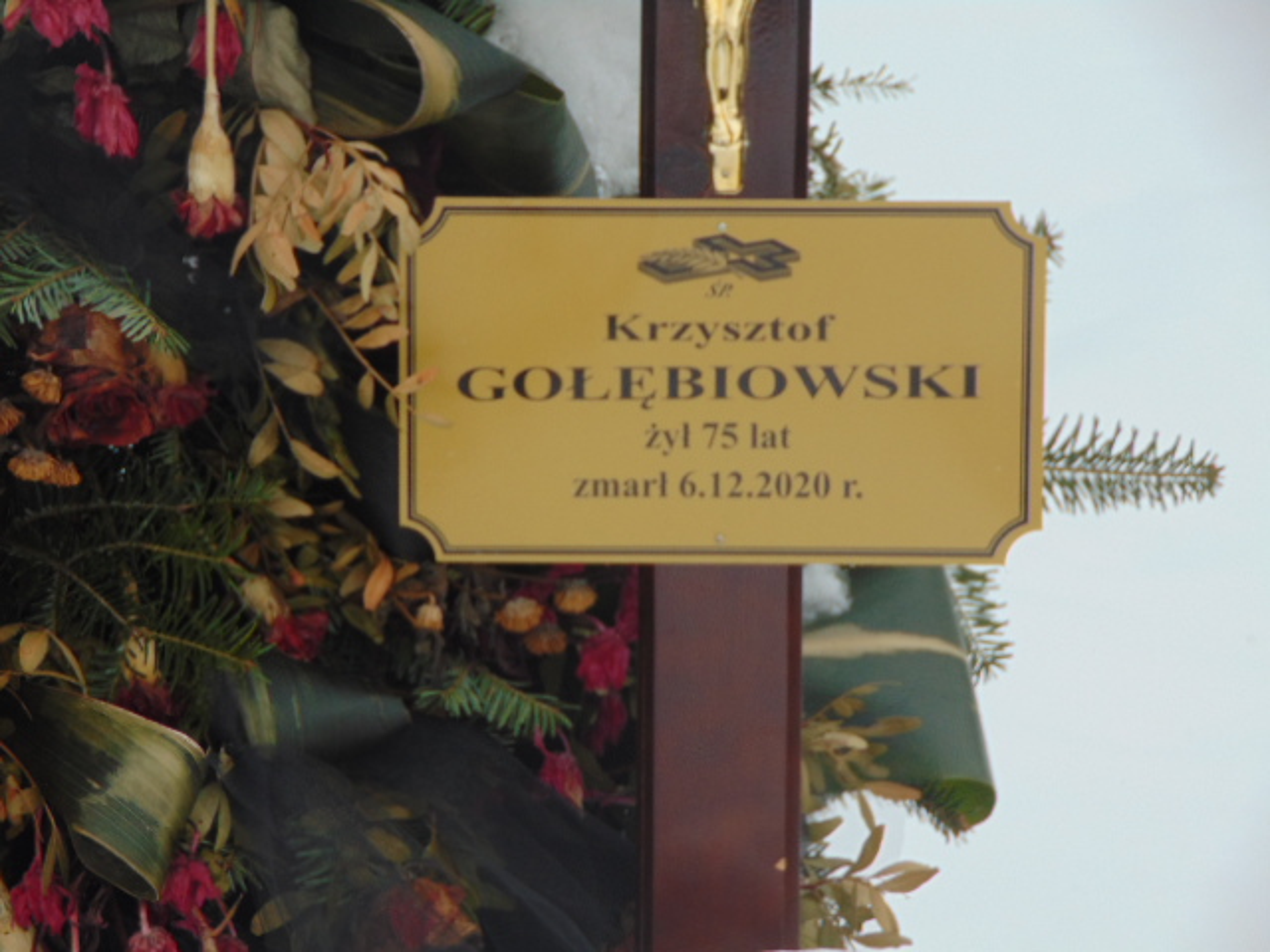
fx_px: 7448
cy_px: 476
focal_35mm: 203
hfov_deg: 9.7
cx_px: 635
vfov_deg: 7.3
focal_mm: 36.4
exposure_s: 1/250
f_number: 4.1
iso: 80
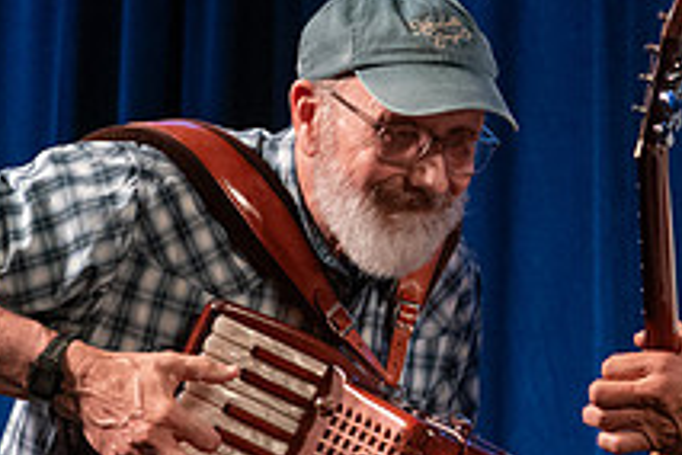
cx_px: 561
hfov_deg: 6.7
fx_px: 5853
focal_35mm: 309
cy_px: 187
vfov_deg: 4.4
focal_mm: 98
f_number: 5.6
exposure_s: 1/200
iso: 6400
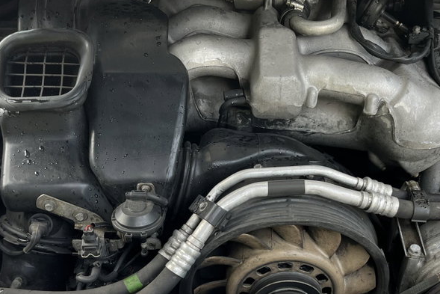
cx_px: 261
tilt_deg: -43.7
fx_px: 575
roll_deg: +0.4
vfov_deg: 28.2
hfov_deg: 41.7
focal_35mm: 47
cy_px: 225
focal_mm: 5.1
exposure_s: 1/143
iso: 40
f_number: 1.6
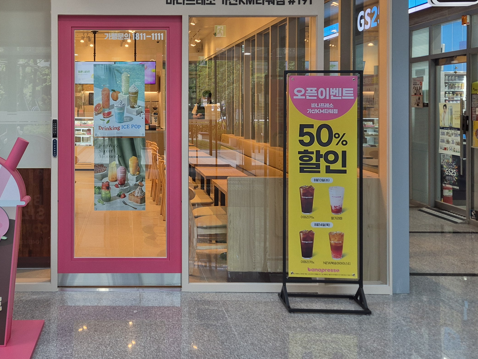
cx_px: 125
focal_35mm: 44
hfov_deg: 41.8
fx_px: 608
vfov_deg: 32.4
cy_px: 105
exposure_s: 1/120
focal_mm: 5.4
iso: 80
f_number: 1.8
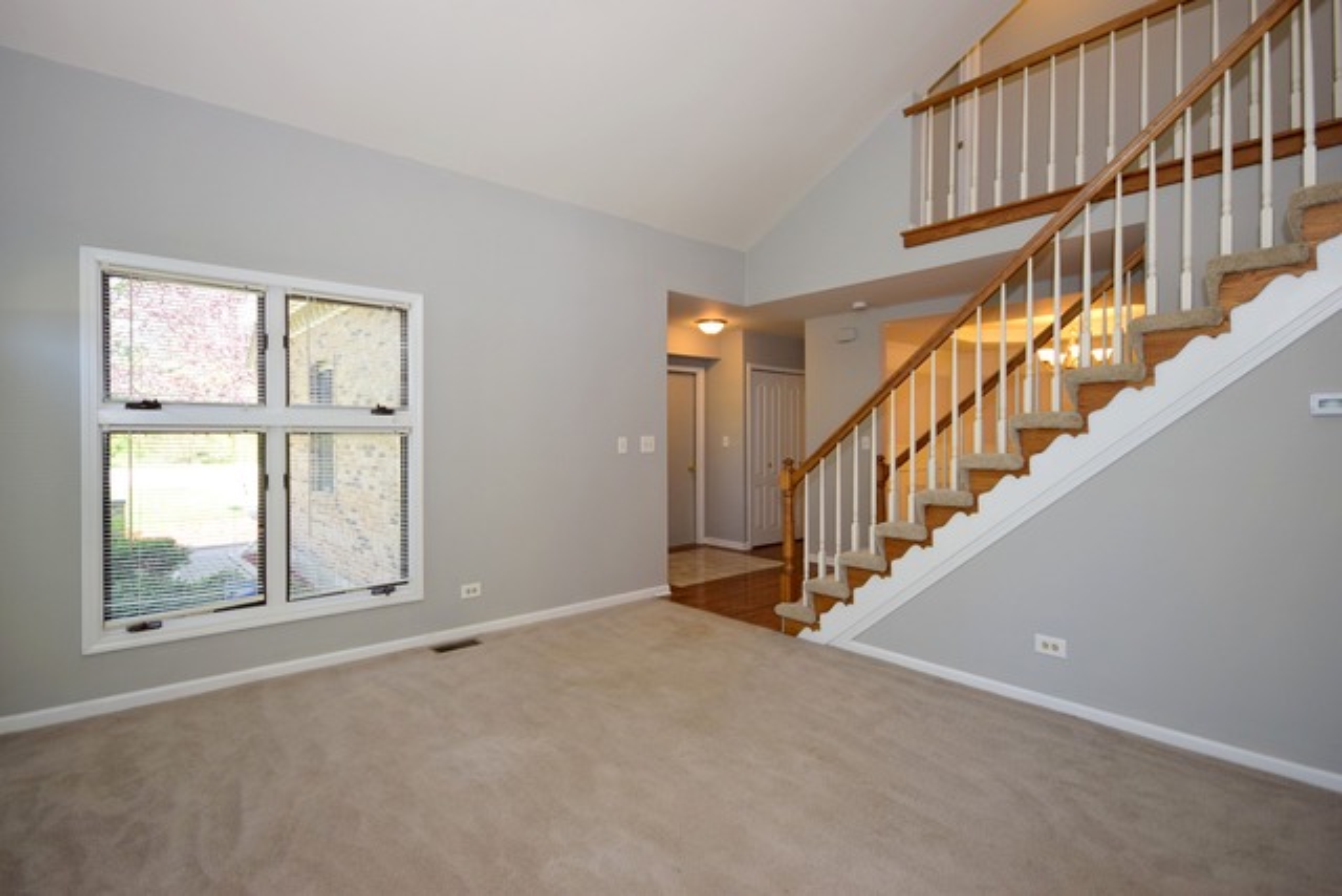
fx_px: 643
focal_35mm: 17
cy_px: 448
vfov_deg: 69.7
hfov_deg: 92.4
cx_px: 671
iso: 500
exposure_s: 1/60
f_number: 6.3
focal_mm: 11.5
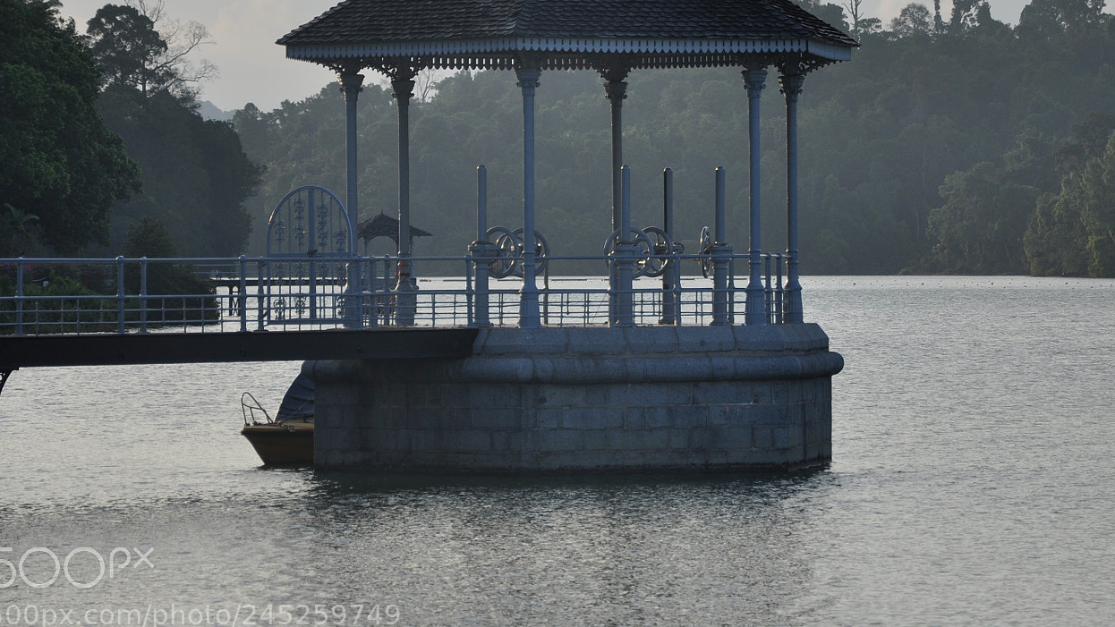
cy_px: 210
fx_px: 6258
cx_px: 648
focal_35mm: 212
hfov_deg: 10.2
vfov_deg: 5.7
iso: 200
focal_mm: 105
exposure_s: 1/500
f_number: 5.6
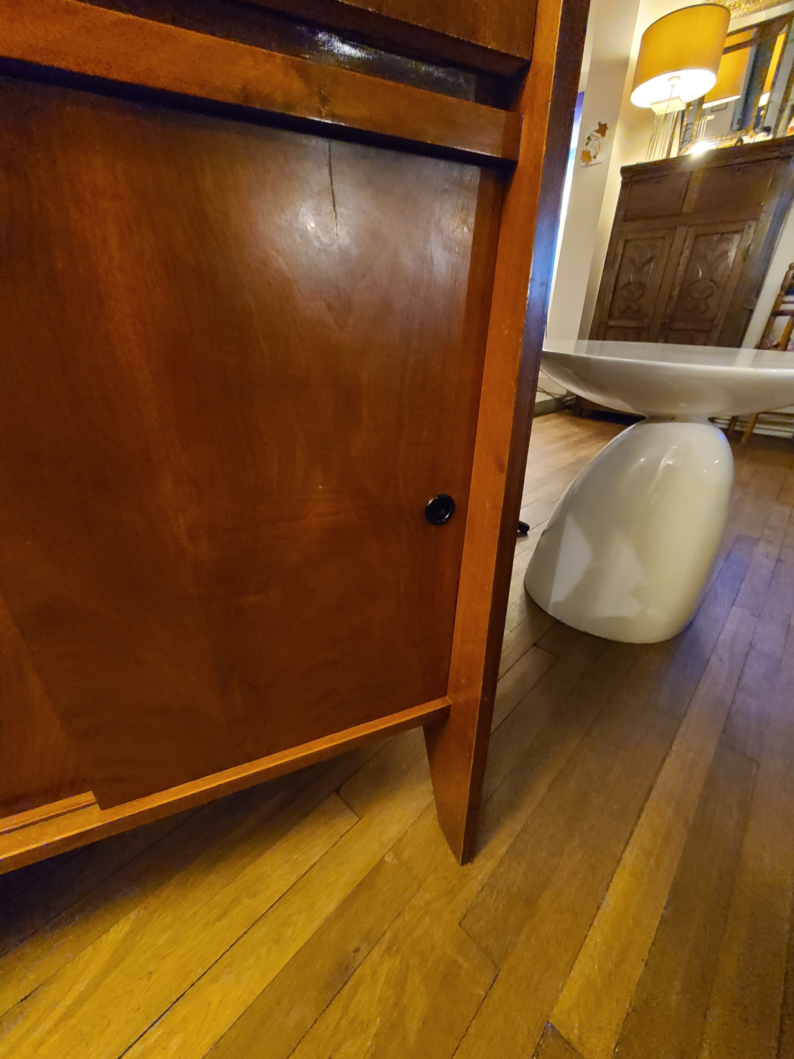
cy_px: 530
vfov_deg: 106.2
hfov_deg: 89.9
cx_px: 397
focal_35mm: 13
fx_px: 398
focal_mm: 2.2
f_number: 2.2
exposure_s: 1/25
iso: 1250
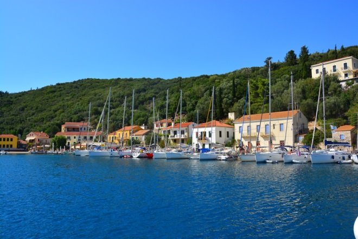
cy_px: 120
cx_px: 179
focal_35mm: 27
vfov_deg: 47.9
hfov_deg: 67.4
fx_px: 268
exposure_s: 1/320
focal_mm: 18
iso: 100
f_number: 9
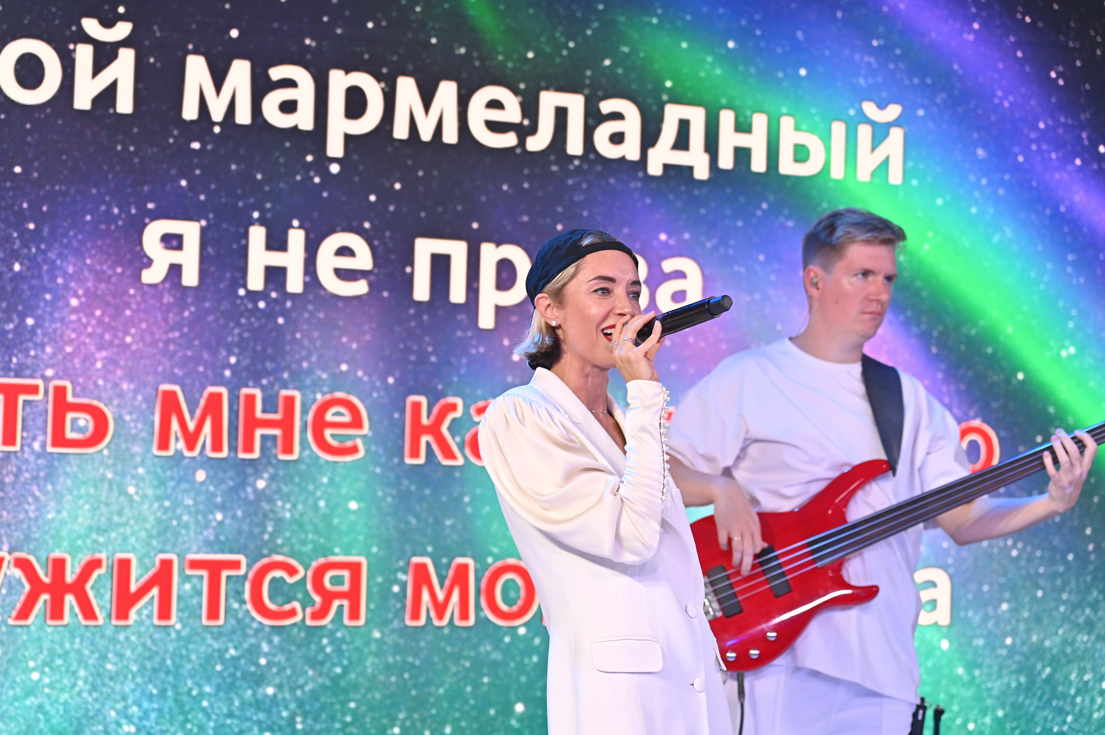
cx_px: 552
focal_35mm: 81
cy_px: 368
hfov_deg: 25.1
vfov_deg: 16.8
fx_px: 2484
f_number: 2.8
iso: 250
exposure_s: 1/125
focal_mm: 81
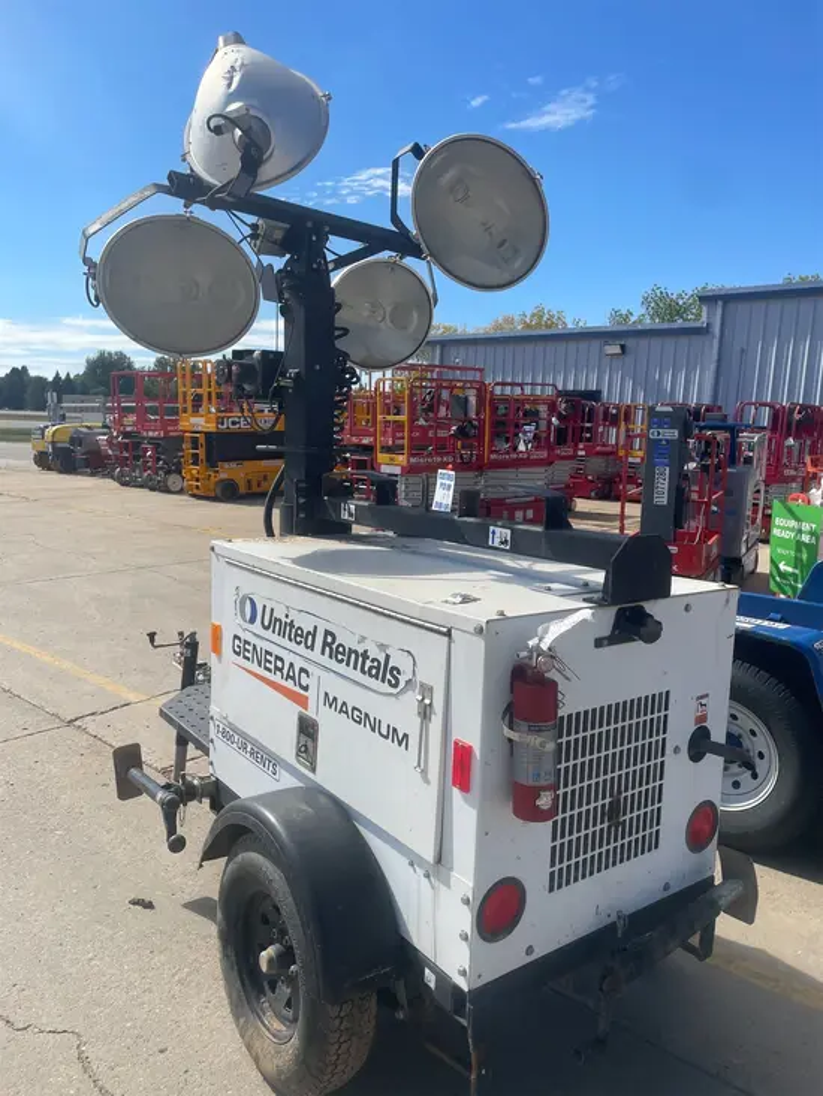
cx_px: 412
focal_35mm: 26
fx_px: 824
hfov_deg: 53.1
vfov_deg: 67.3
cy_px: 548
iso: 32
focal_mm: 4.2
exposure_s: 1/3610
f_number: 1.6
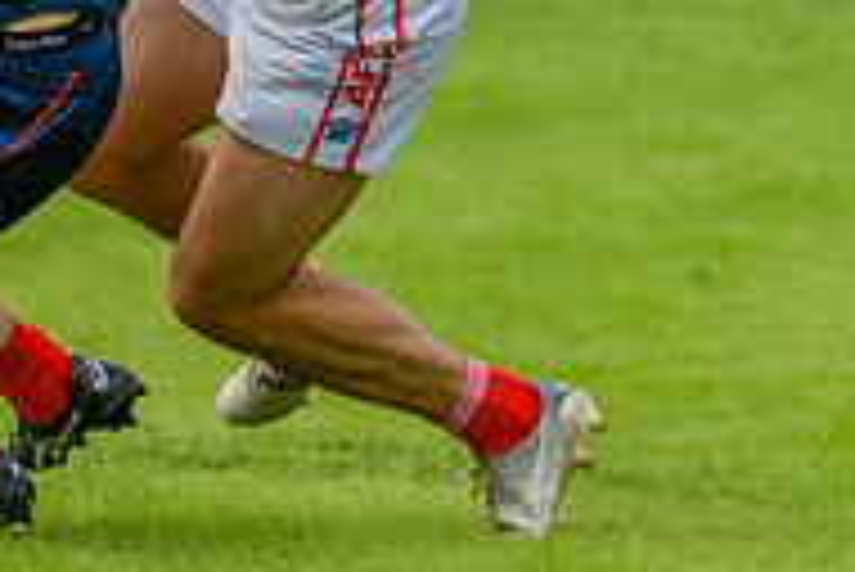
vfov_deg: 0.8
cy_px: -80
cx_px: 176
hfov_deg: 1.2
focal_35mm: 1660
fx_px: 39454
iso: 800
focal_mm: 420
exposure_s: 1/2500
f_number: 6.3
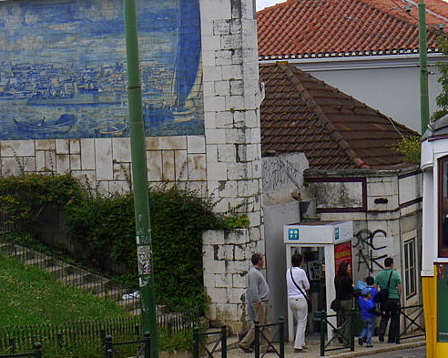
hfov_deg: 15.6
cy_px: 162
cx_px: 405
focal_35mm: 122
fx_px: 1617
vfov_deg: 12.6
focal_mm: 24
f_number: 7.1
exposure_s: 1/125
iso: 100
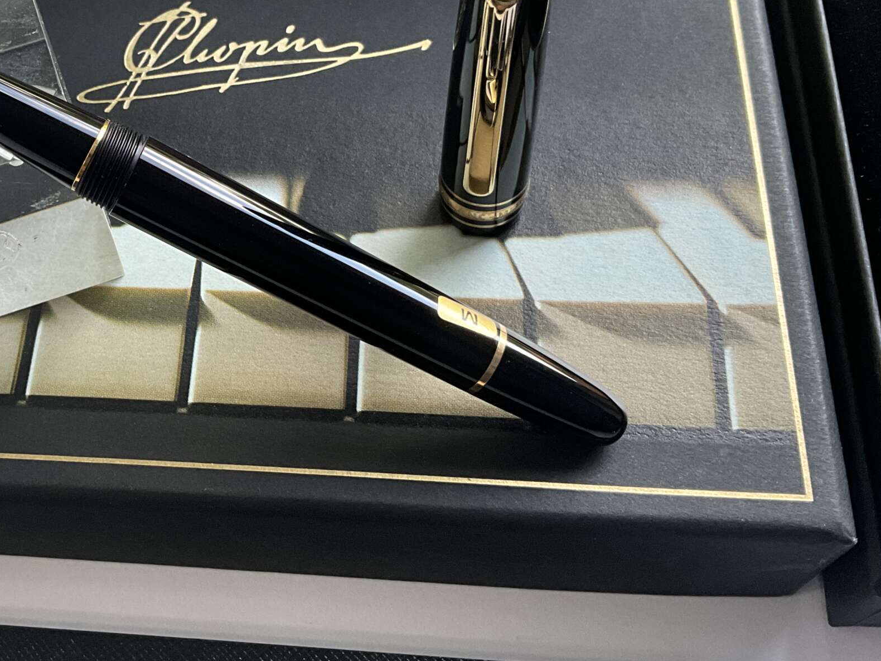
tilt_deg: -59.8
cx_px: 201
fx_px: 1196
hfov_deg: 39.2
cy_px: 211
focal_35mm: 47
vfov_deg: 30.6
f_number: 1.8
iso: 64
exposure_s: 1/90
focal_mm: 3
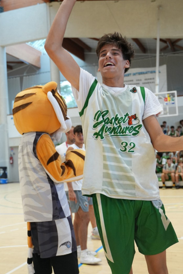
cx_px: 90
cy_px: 140
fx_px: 328
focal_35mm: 43
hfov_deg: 31.2
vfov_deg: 45.4
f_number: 2.8
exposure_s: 1/500
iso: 1600
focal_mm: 28
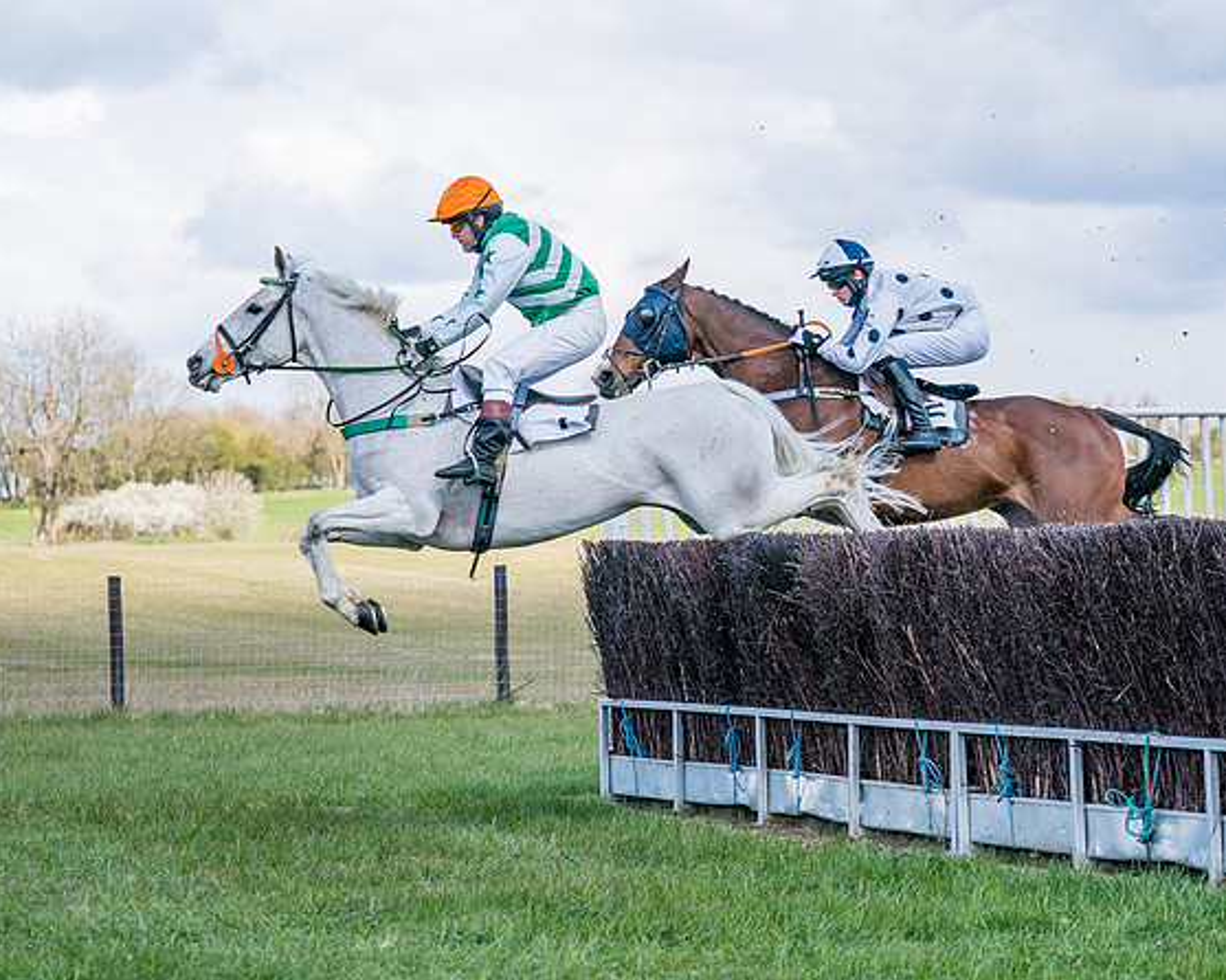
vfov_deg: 13.6
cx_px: 628
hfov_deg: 17.0
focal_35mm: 113
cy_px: 483
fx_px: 4099
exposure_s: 1/1600
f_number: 4
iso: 200
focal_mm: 85
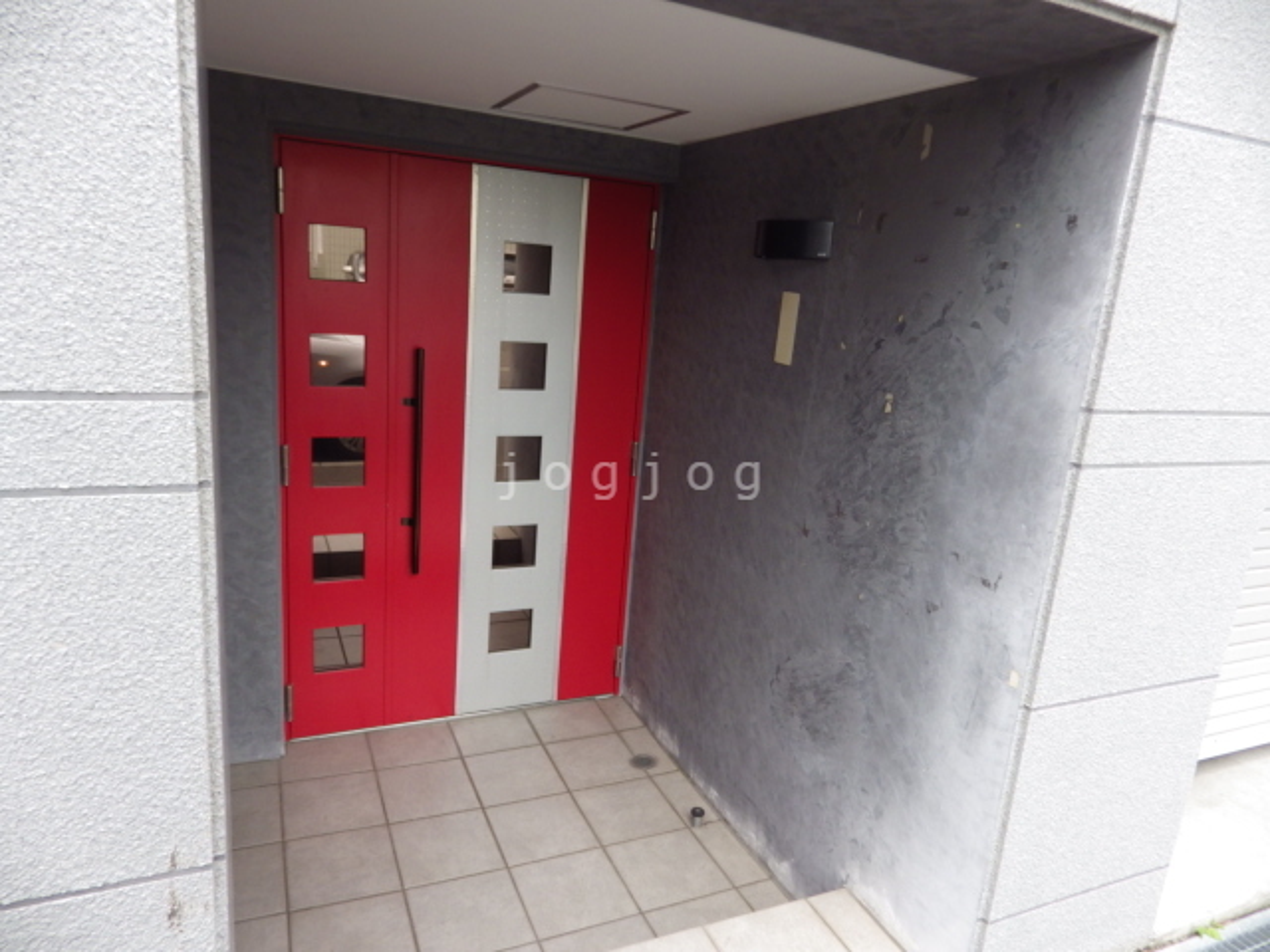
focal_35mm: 22
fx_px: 807
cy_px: 476
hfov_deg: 76.4
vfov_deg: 61.1
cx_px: 635
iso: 100
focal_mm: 4
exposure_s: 1/45
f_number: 3.1
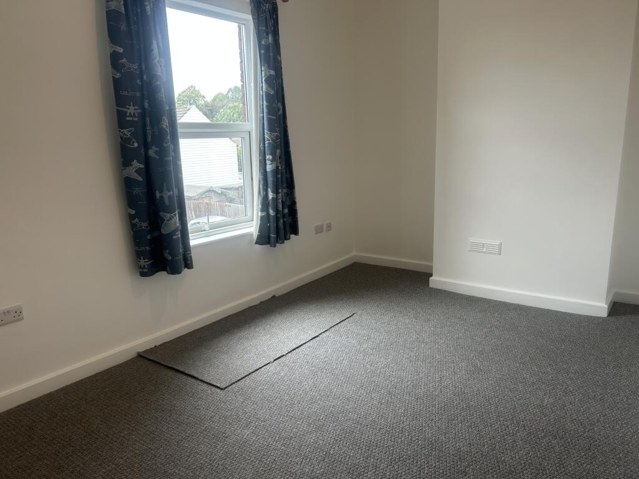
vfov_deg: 53.1
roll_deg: +2.0
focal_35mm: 26
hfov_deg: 67.3
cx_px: 320
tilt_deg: -12.7
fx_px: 480
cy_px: 240
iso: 32
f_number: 1.5
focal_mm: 5.7
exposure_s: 1/100
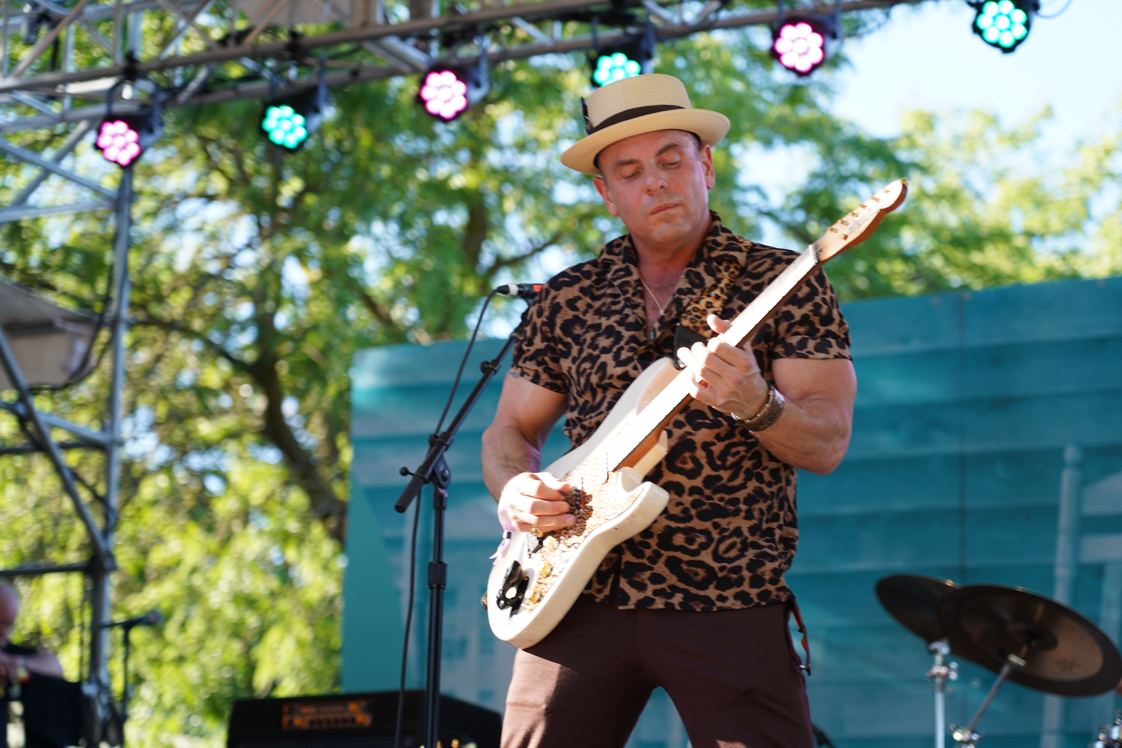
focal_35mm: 105
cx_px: 561
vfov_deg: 13.0
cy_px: 374
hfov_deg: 19.5
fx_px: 3272
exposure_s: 1/160
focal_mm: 105
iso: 160
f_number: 4
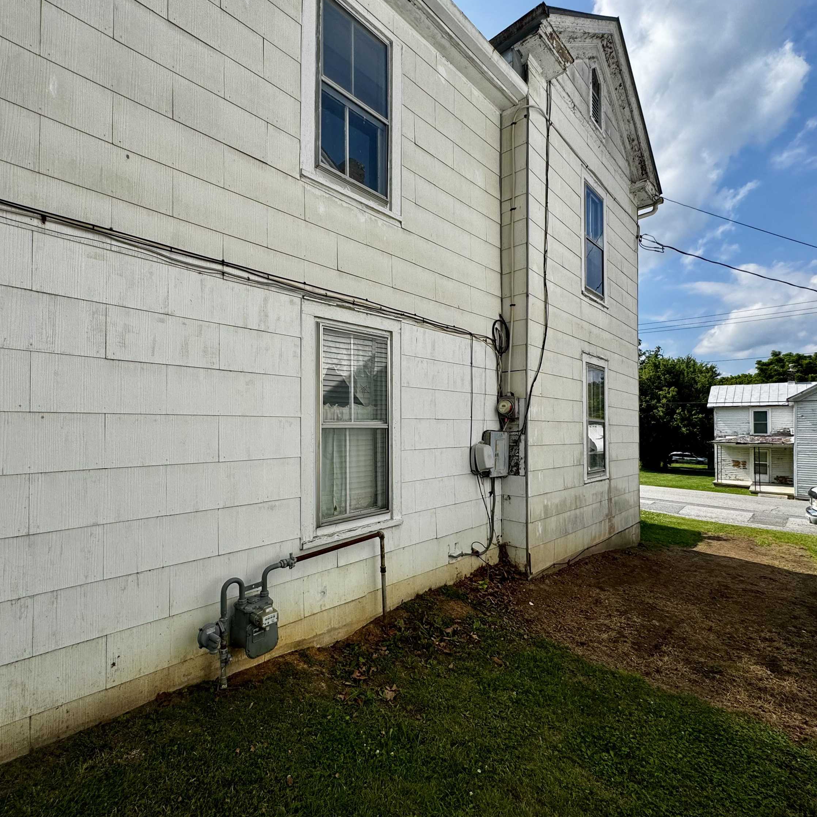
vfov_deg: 84.0
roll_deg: -0.8
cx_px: 374
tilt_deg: +0.5
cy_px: 415
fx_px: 454
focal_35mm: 17
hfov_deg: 83.8
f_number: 2.2
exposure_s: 1/2146
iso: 50
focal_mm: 2.22
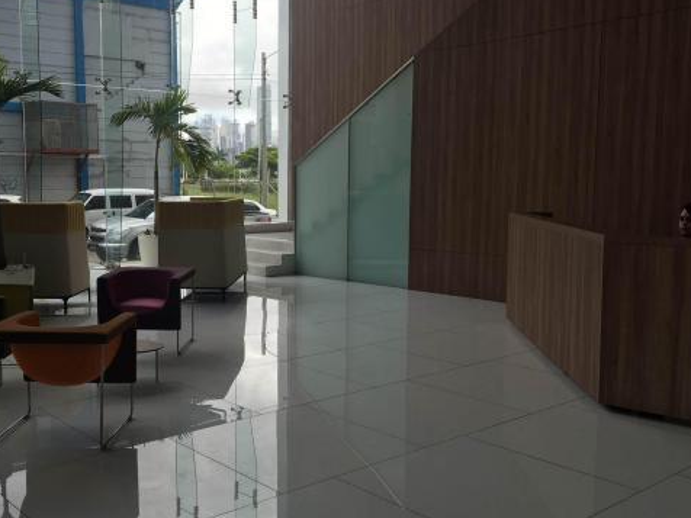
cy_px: 264
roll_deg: -1.0
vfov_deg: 36.8
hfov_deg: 47.5
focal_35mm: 39
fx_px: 779
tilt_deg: -6.6
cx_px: 271
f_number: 2.2
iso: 25
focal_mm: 4.15
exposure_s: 1/718
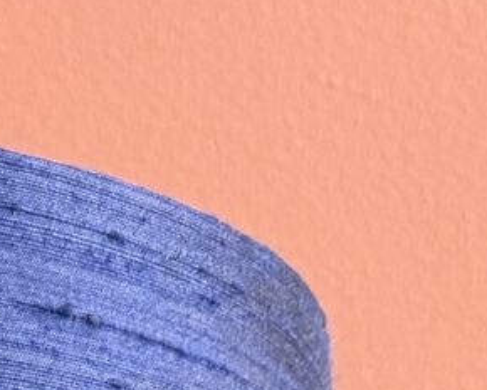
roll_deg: +0.1
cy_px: 1730
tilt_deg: -9.6
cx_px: -563
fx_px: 2984
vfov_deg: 5.9
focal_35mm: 207
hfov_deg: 8.7
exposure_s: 1/121
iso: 200
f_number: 1.78
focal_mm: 6.76
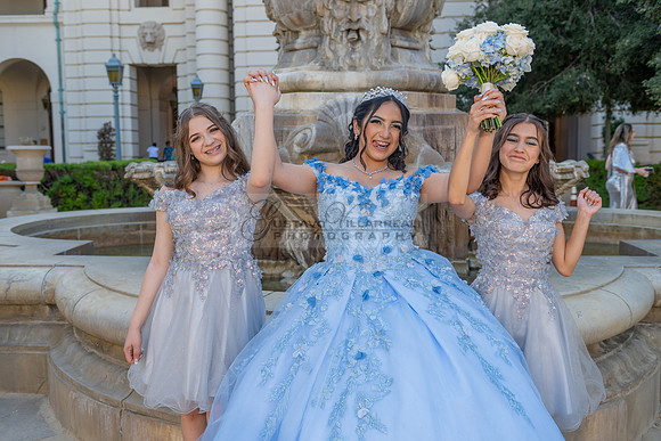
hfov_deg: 50.7
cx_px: 330
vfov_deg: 35.1
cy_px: 220
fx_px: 698
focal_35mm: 38
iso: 200
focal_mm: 38
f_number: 4
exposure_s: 1/200
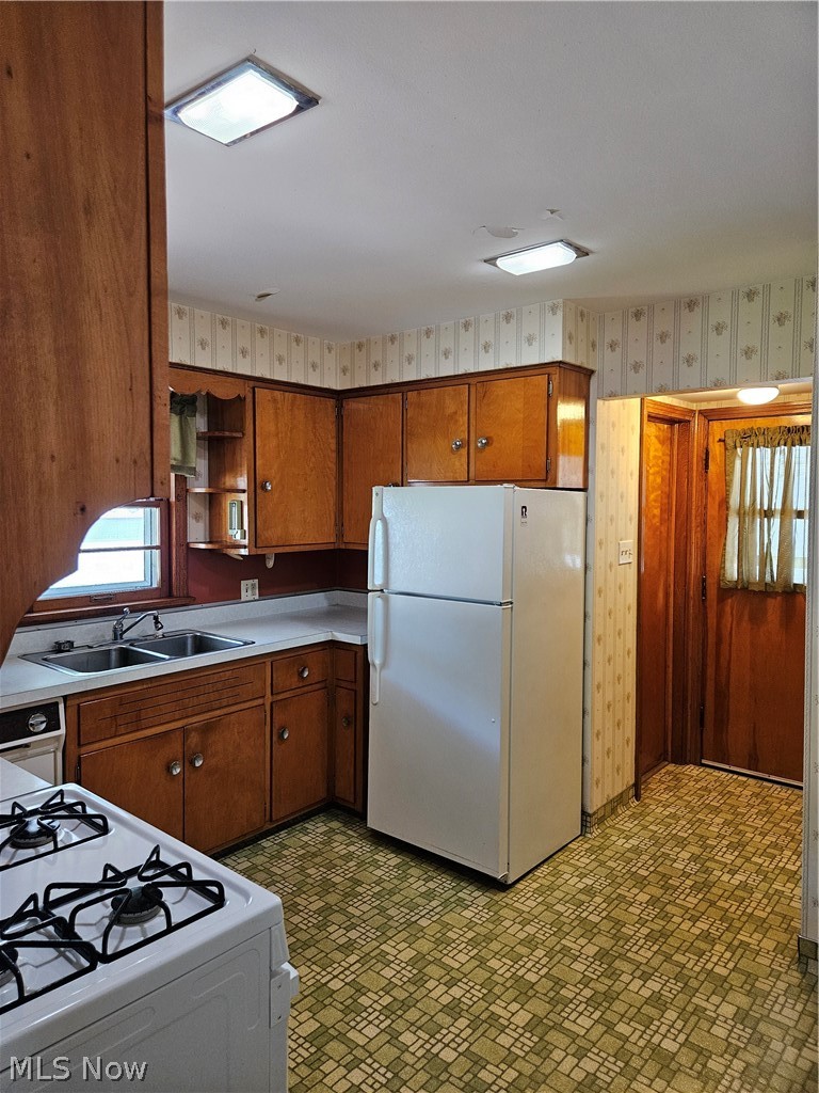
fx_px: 726
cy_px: 546
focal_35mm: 23
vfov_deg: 73.9
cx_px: 410
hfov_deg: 58.9
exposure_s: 1/120
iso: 500
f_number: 1.8
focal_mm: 5.4
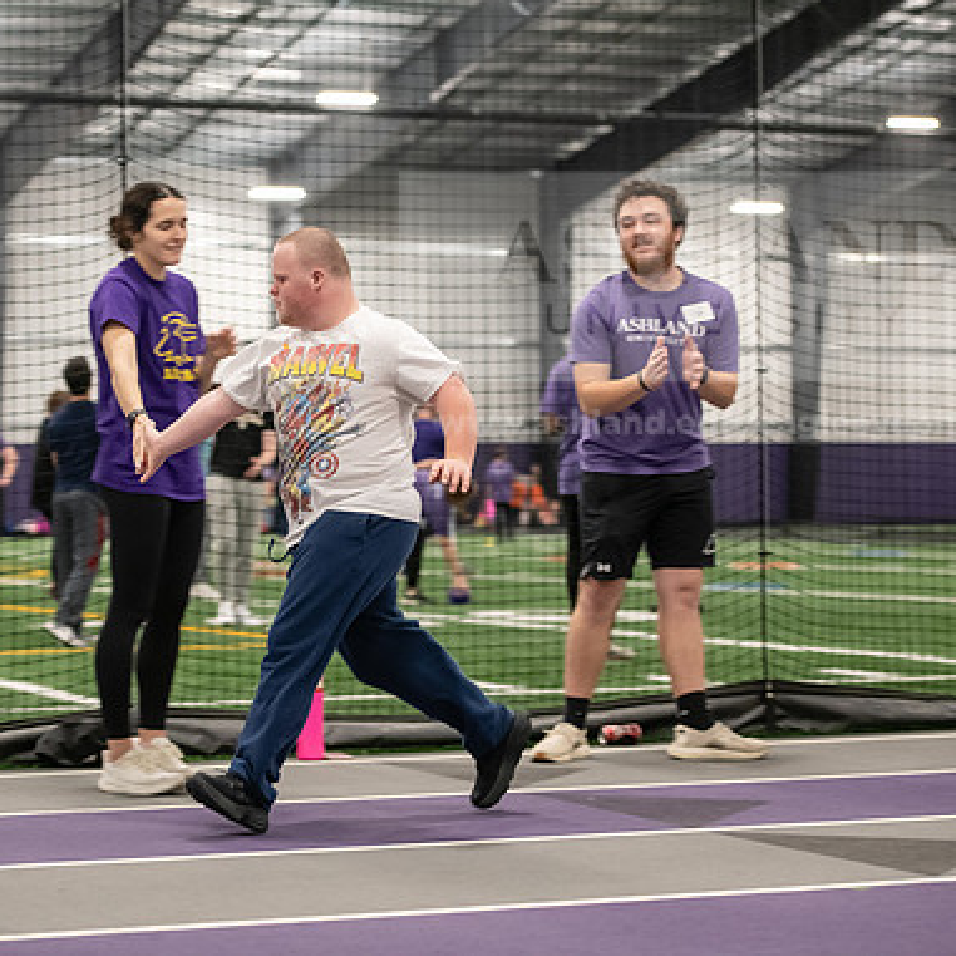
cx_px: 324
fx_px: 3031
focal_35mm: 97
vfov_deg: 17.9
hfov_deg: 17.9
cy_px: 475
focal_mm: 75
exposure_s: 1/200
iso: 2500
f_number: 3.2
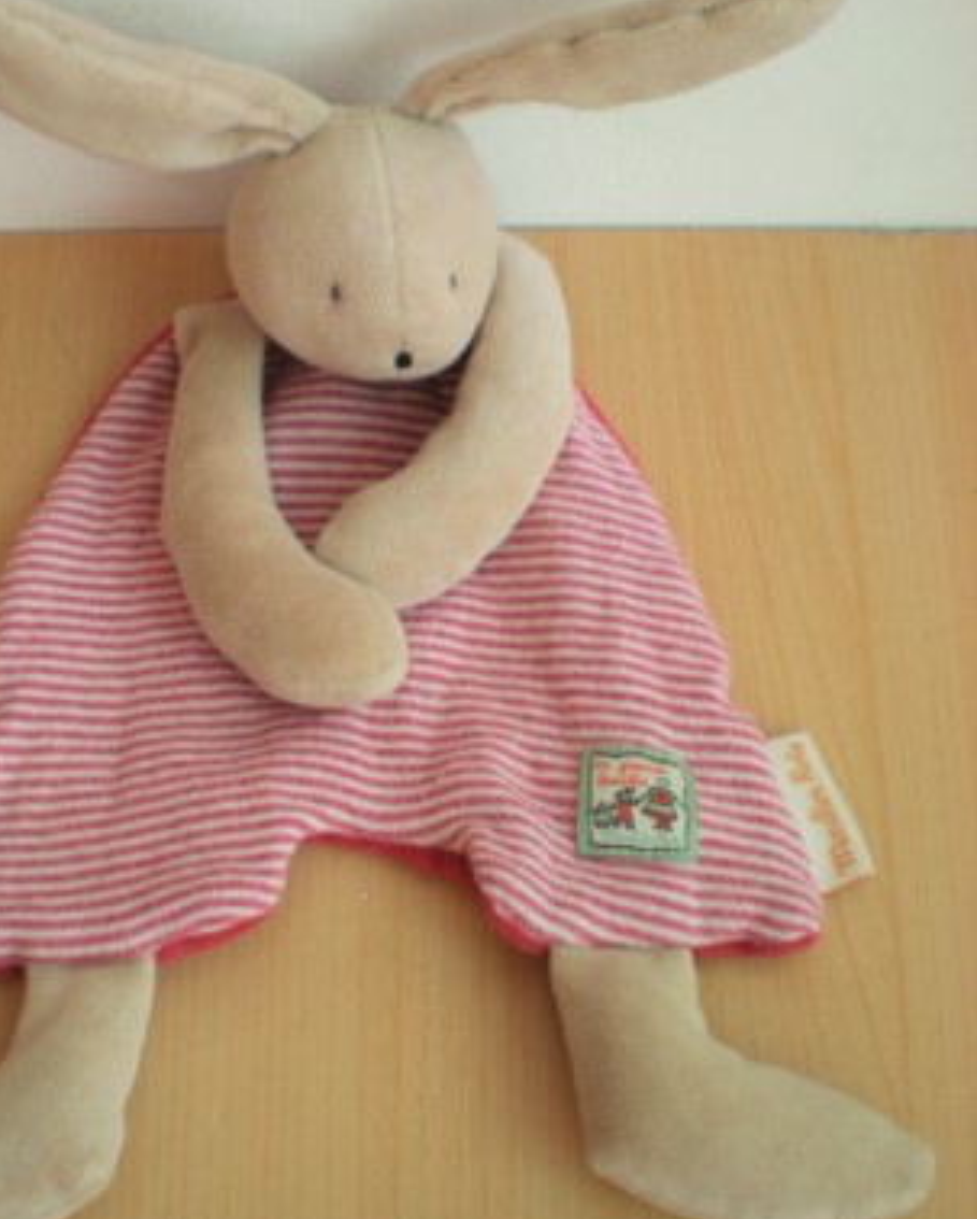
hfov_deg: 29.6
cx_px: 351
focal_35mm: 51
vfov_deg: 36.6
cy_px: 610
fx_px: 1841
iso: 64
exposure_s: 1/64.4
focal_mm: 6.3
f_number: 3.1
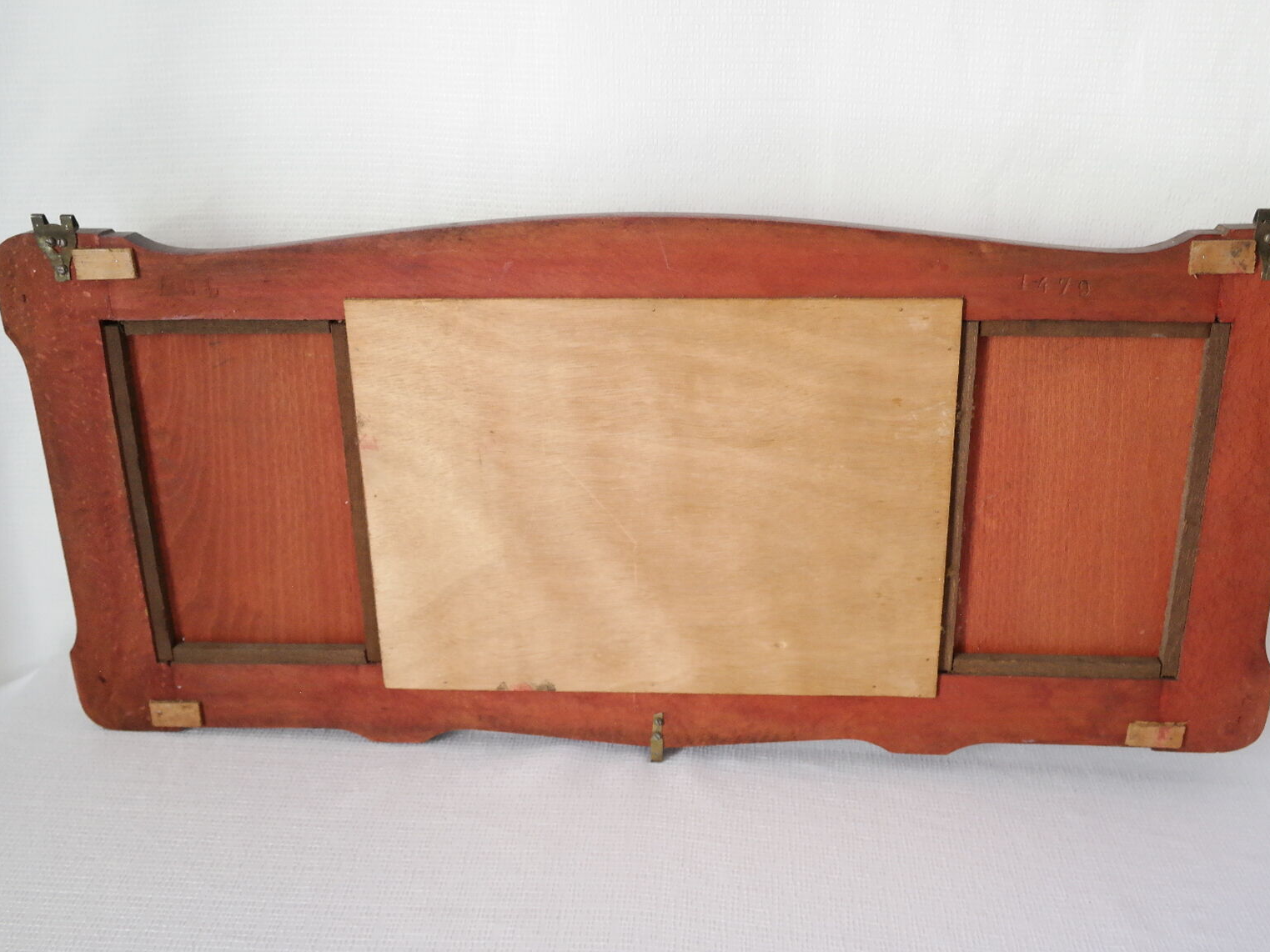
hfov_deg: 51.3
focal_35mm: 36
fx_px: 1321
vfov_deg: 39.7
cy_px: 479
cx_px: 665
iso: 1600
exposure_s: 1/30
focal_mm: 22
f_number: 5.6
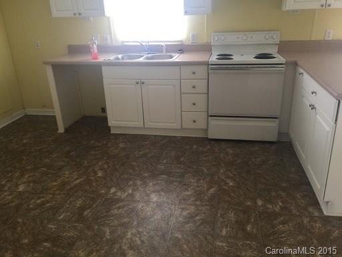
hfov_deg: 61.7
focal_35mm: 29
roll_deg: +0.7
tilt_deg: -23.6
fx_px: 287
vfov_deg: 48.2
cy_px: 128
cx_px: 171
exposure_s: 1/30
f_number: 2.2
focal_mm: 4.15
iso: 32
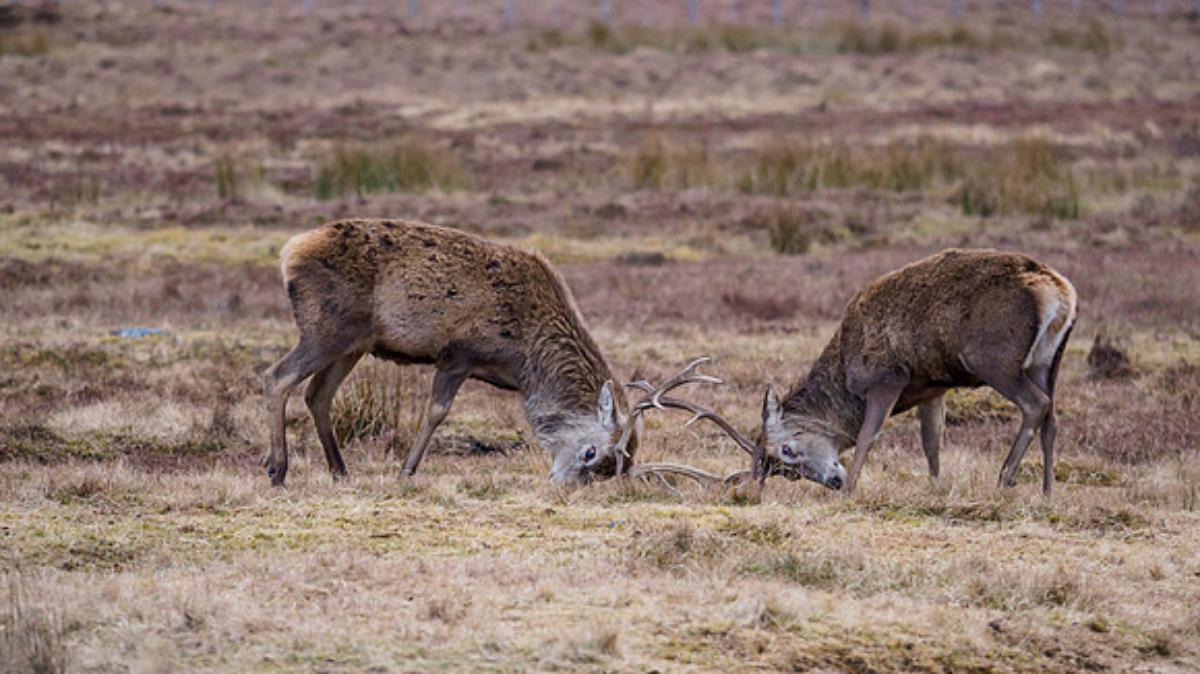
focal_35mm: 346
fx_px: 11019
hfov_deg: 6.2
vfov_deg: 3.5
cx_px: 564
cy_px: 337
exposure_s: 1/320
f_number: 3.2
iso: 1000
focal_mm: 150
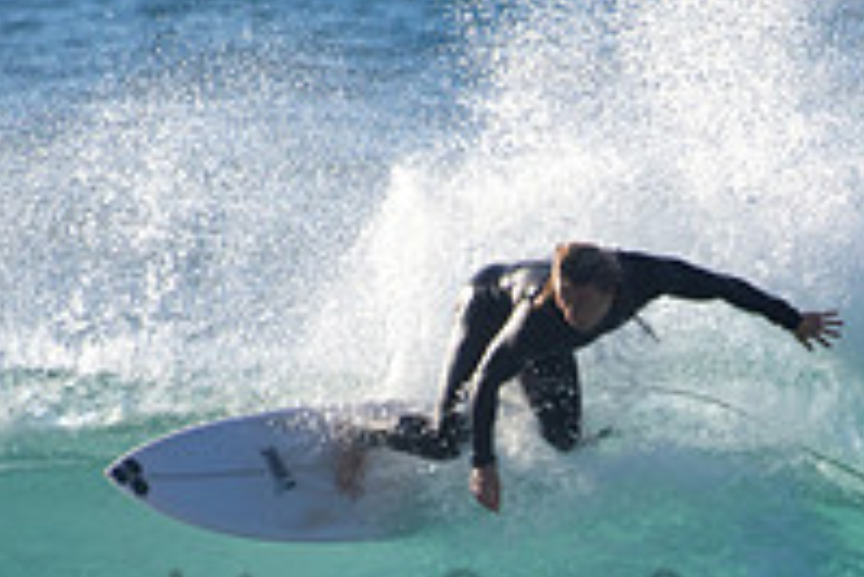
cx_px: 617
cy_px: 601
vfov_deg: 0.6
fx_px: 52500
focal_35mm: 2186
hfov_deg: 0.9
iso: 400
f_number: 5.6
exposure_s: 1/2000
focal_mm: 500
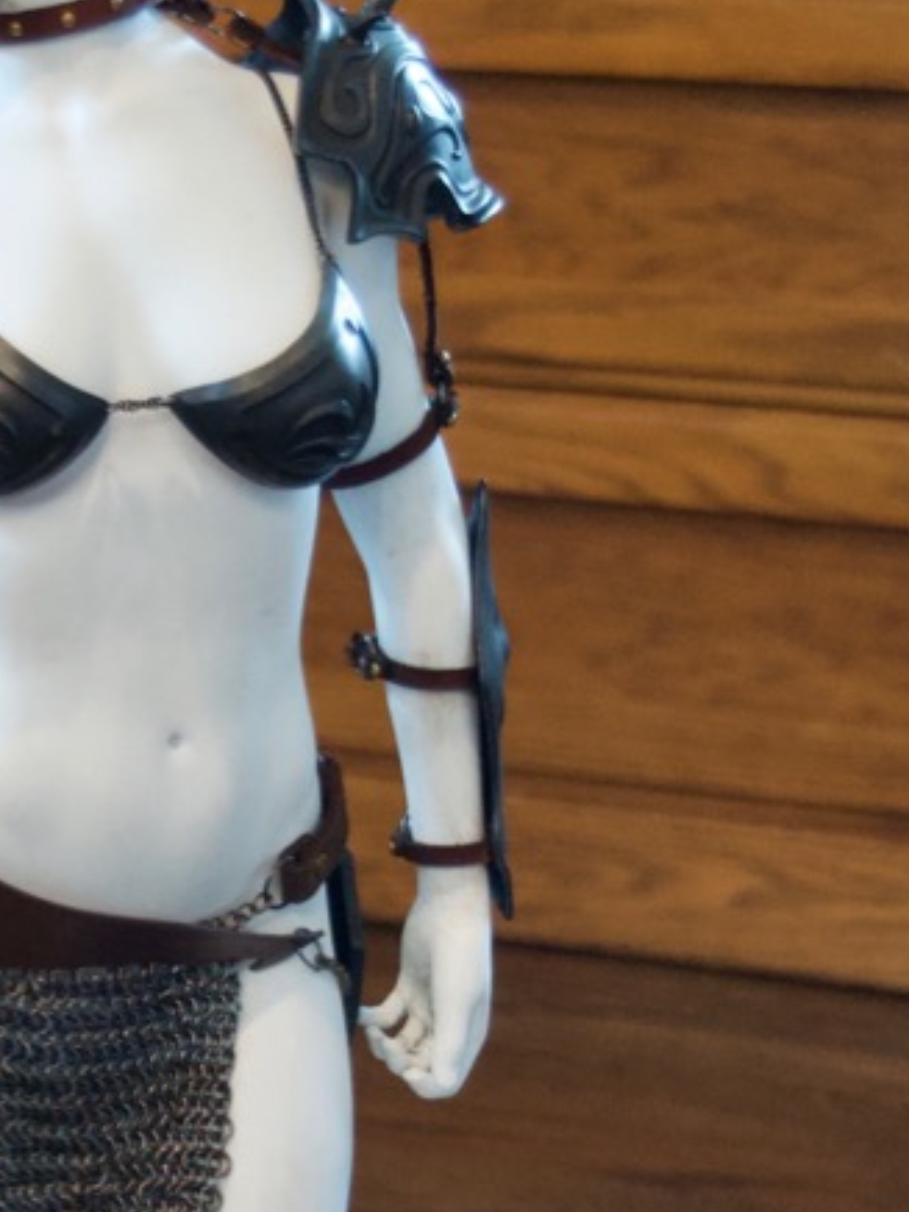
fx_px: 4026
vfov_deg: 17.0
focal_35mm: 115
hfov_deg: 12.7
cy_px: 962
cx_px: -25
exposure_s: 1/25
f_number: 4.5
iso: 1600
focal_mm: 34
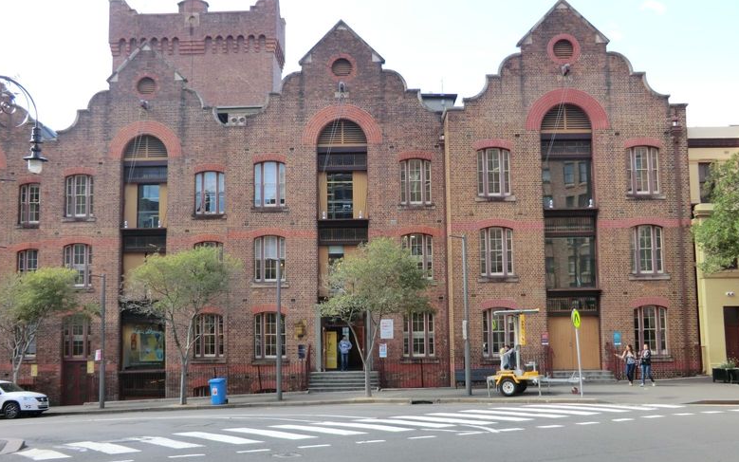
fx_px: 745
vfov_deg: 34.4
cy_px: 254
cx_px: 371
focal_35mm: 37
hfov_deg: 52.7
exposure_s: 1/200
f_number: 3.6
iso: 80
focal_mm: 6.1
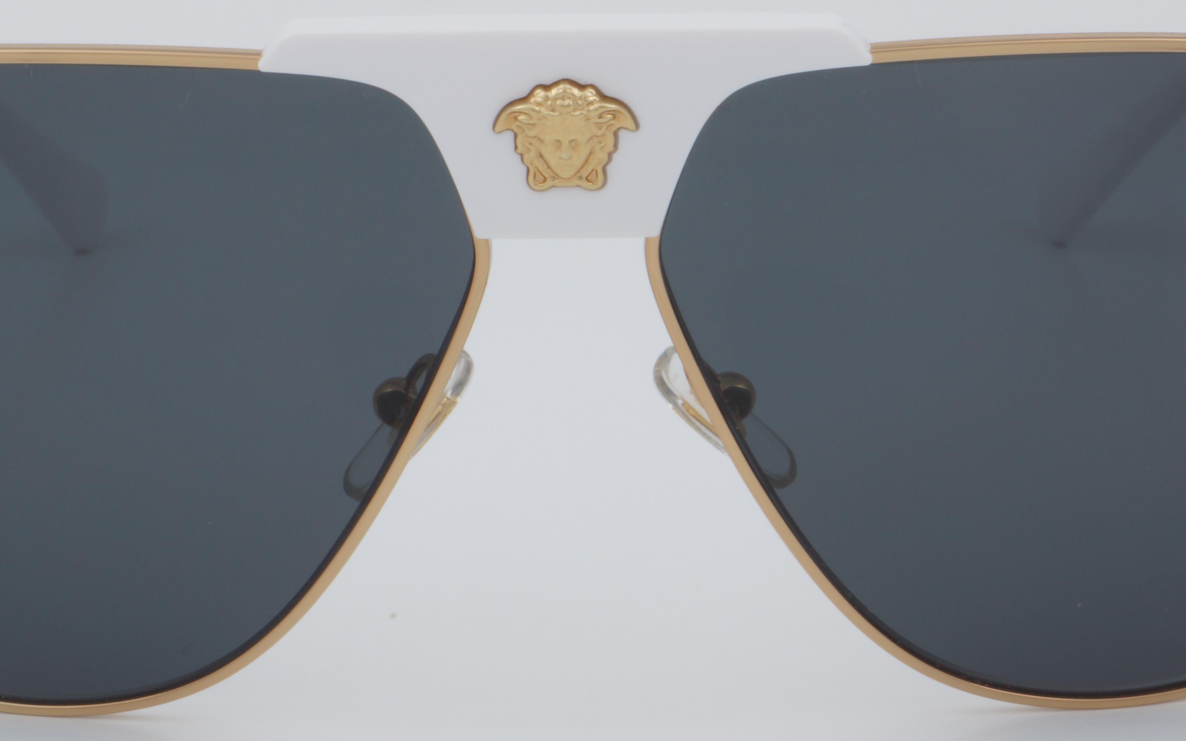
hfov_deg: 14.7
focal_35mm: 142
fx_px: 4586
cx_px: 579
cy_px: 350
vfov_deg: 9.2
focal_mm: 55
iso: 100
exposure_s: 1/4
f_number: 32
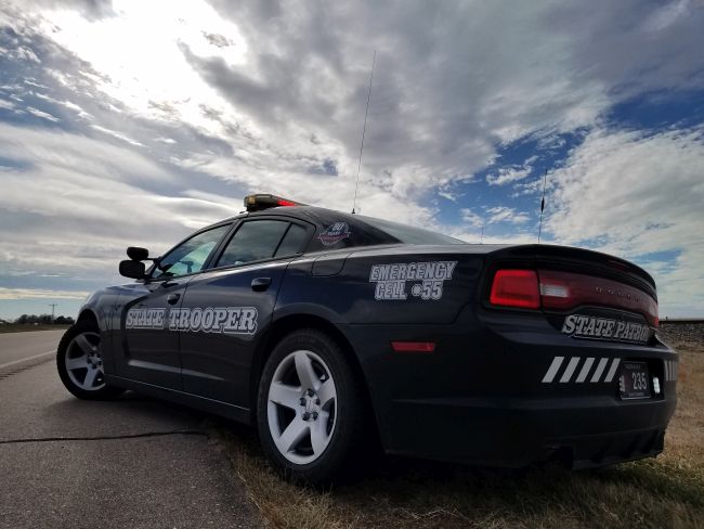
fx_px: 529
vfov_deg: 53.1
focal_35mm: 26
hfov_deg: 67.3
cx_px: 352
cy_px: 264
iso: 50
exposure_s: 1/11765
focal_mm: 4.2
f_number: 1.7
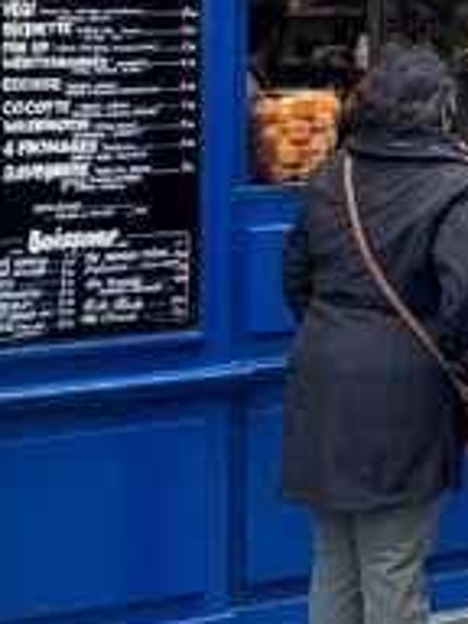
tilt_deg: +6.7
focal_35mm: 128
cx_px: 751
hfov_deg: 11.0
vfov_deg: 14.7
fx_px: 2307
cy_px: -188
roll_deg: +1.3
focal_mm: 6.76
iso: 64
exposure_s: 1/147
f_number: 1.78
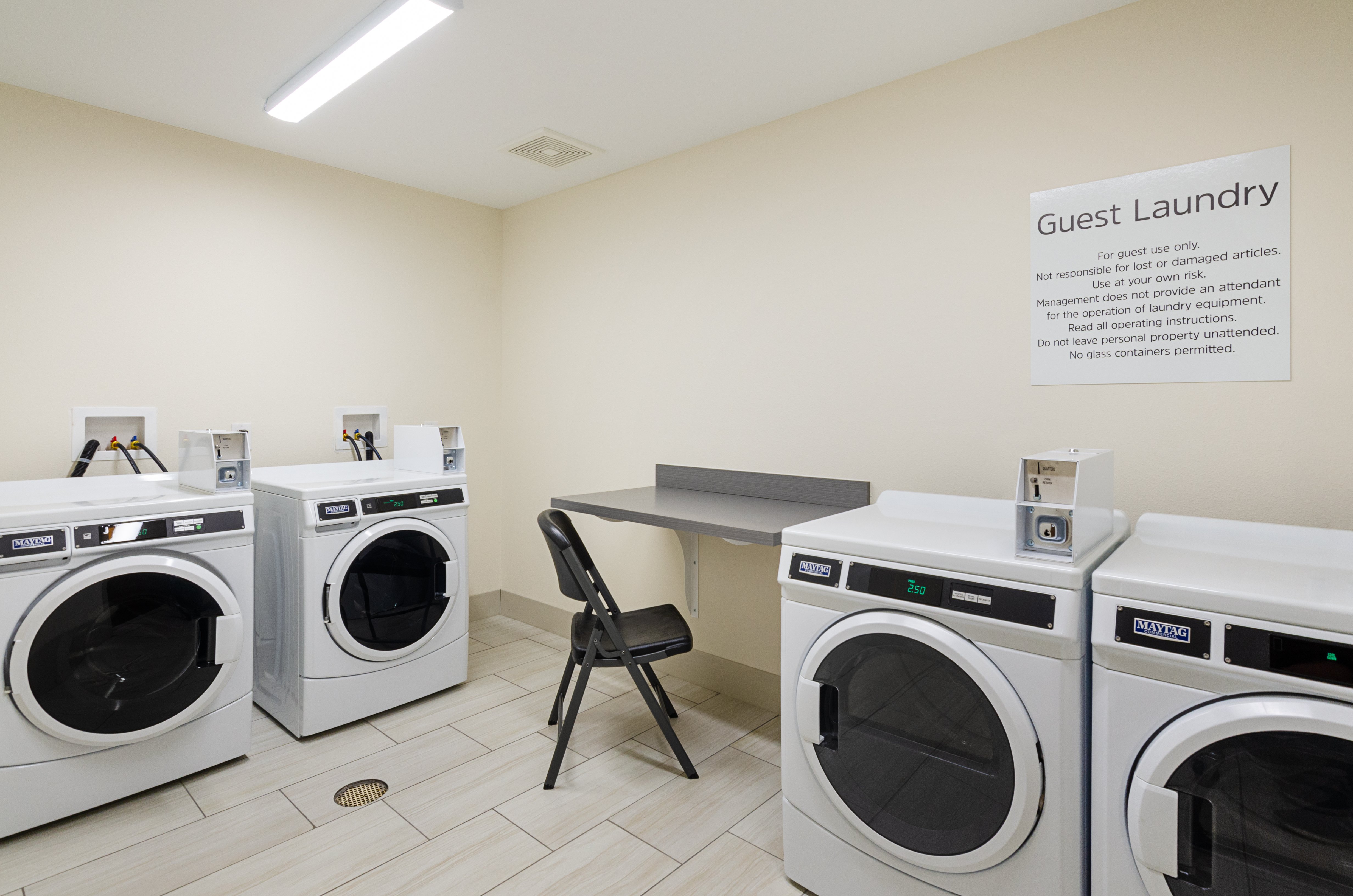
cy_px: 448
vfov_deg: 71.8
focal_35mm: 16
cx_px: 676
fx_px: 619
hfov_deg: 95.1
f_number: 8
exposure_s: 1/1.67
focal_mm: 11
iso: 200
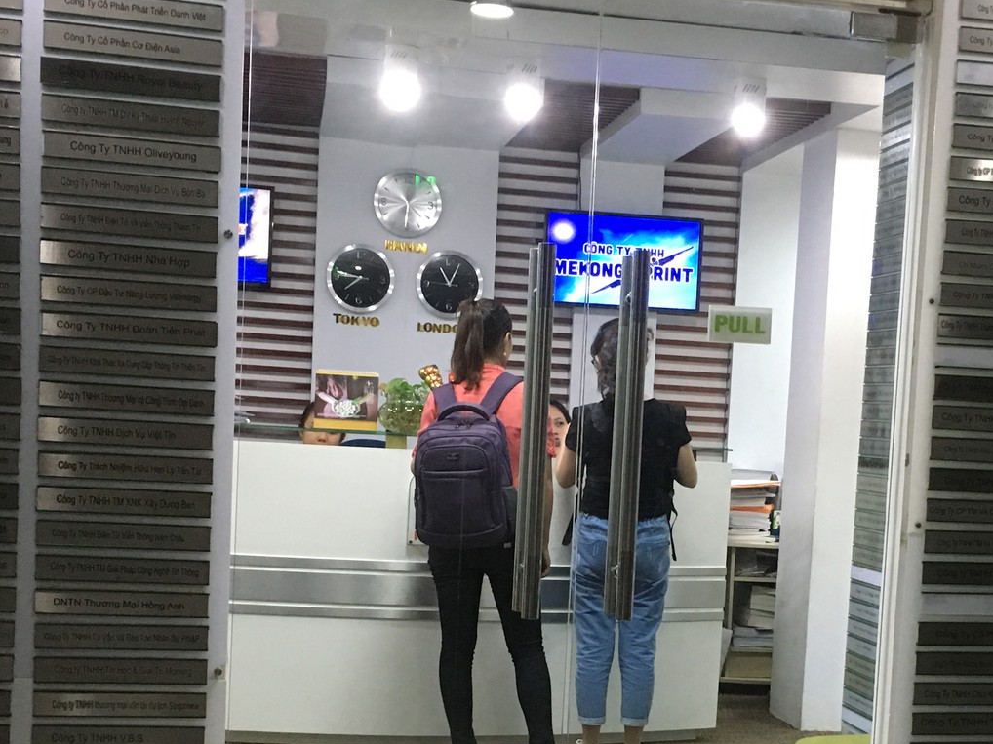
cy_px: 573
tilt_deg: -4.5
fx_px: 1635
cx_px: 631
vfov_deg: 25.3
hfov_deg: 33.6
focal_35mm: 57
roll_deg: -2.2
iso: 200
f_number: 2.2
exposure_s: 1/25
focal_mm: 4.15
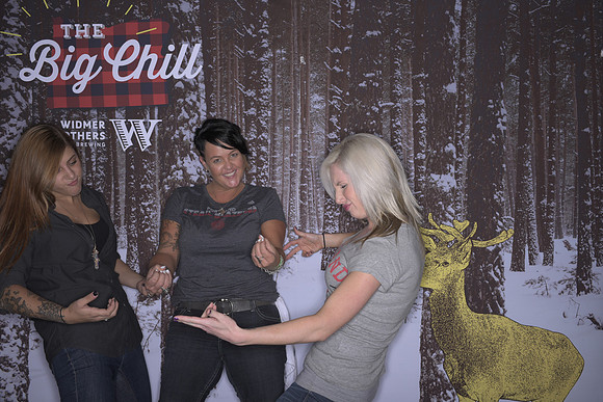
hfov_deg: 54.4
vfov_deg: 37.9
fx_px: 586
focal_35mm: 35
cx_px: 302
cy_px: 201
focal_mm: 35
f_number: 11
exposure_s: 1/250
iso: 64
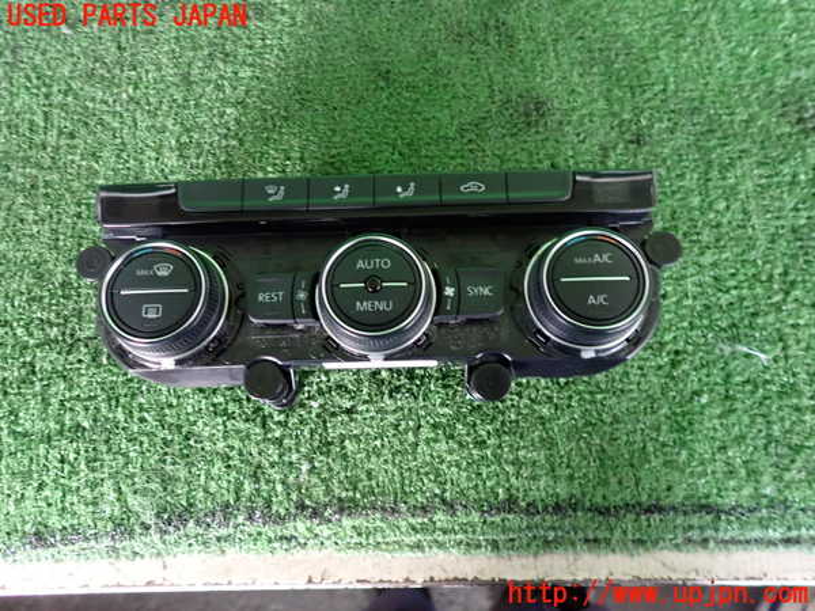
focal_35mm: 25
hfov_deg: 69.4
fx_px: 589
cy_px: 306
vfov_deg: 54.9
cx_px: 408
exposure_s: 1/30
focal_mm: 4.5
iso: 800
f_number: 2
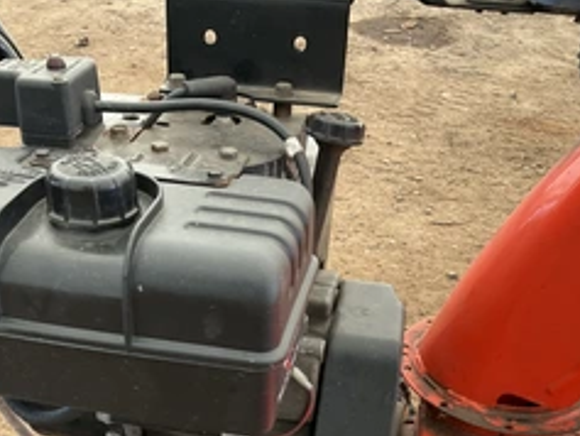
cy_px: 358
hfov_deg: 38.8
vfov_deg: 29.0
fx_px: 821
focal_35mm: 49
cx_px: 247
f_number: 1.8
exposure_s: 1/95
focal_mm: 3
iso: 64
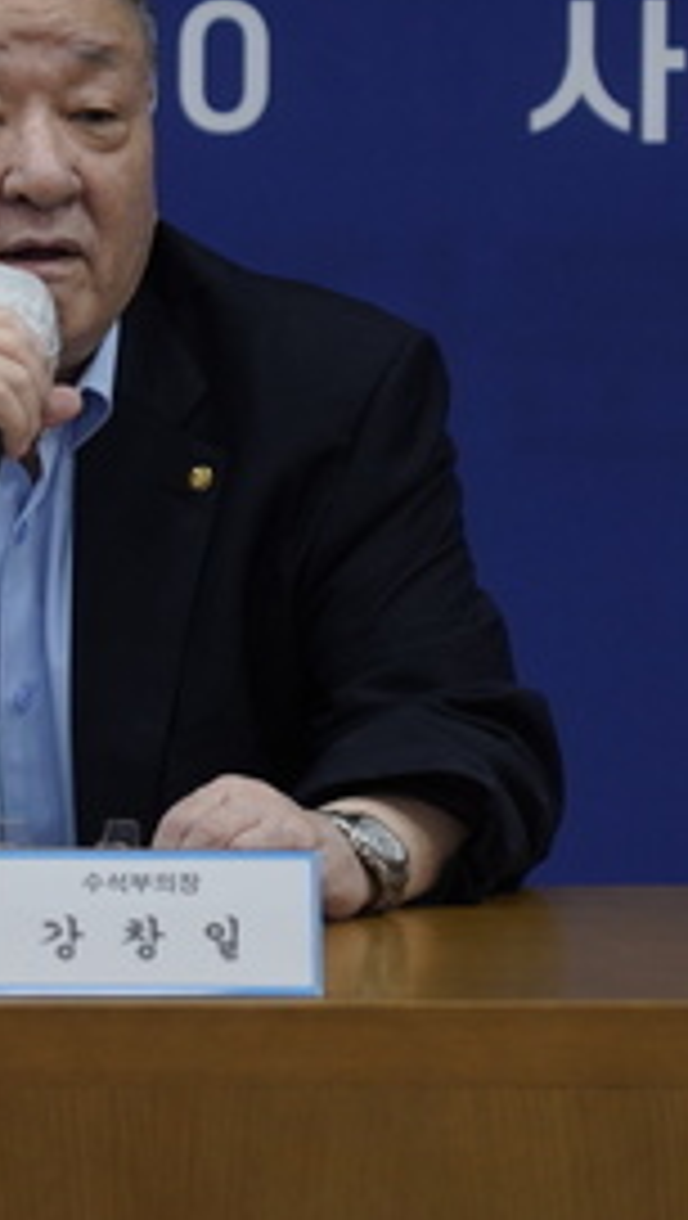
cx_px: 90
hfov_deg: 2.6
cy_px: 405
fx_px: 14974
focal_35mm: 463
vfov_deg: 4.7
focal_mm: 191
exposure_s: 1/200
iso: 2000
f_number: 6.3
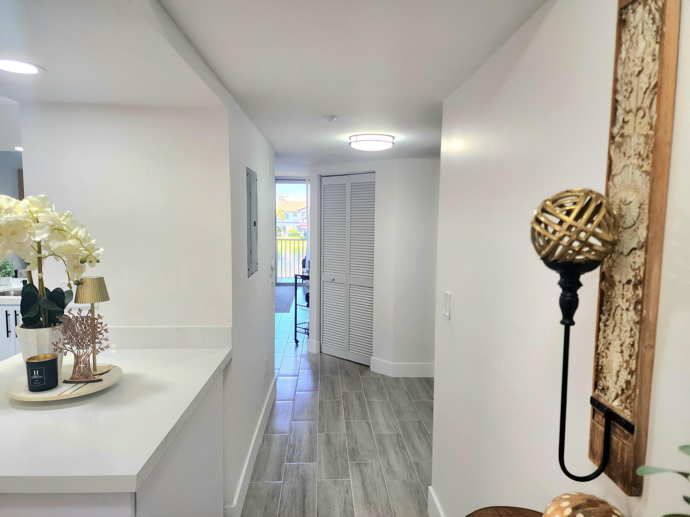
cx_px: 345
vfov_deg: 58.9
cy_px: 258
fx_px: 458
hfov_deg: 73.9
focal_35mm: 23
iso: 125
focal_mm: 6.4
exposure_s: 1/120
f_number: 1.8
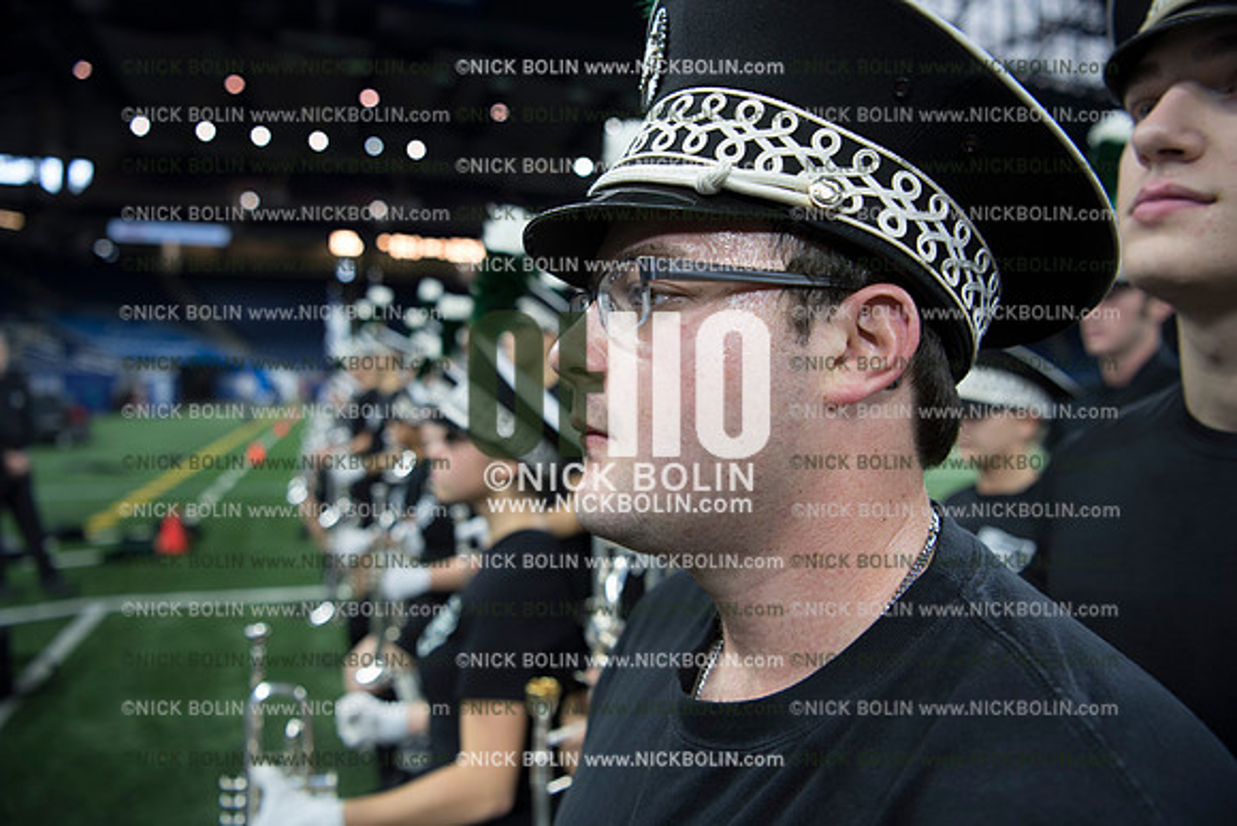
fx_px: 825
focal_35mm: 24
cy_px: 413
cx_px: 618
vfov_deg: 53.2
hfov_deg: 73.7
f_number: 3.2
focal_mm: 24
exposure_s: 1/500
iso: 800
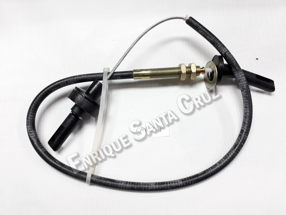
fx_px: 223
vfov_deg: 51.4
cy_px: 108
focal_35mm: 27
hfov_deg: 65.3
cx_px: 143
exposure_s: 1/33
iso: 125
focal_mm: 3.6
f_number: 1.9
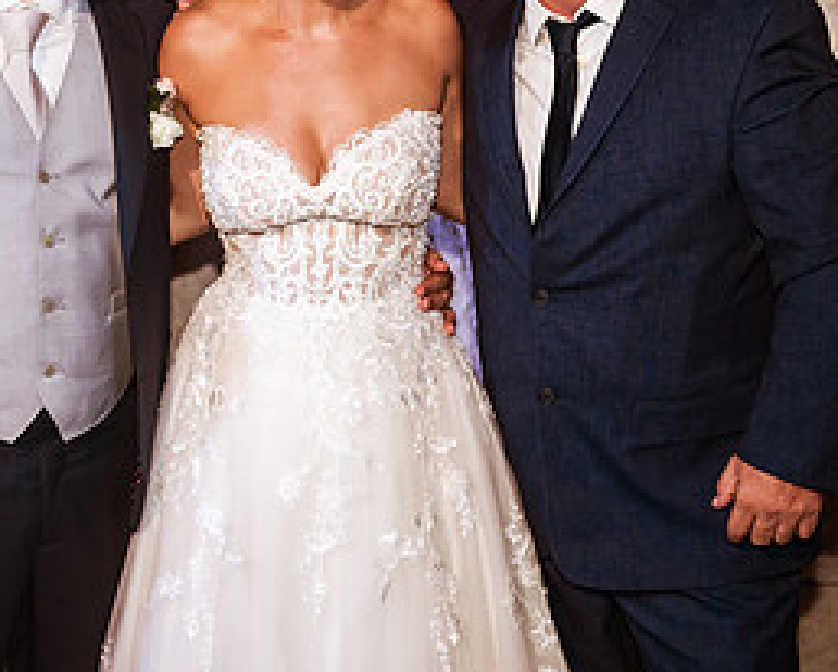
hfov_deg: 25.2
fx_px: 1837
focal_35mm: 74
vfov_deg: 20.5
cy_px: 150
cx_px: 150
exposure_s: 1/200
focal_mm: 35
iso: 1000
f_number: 1.8
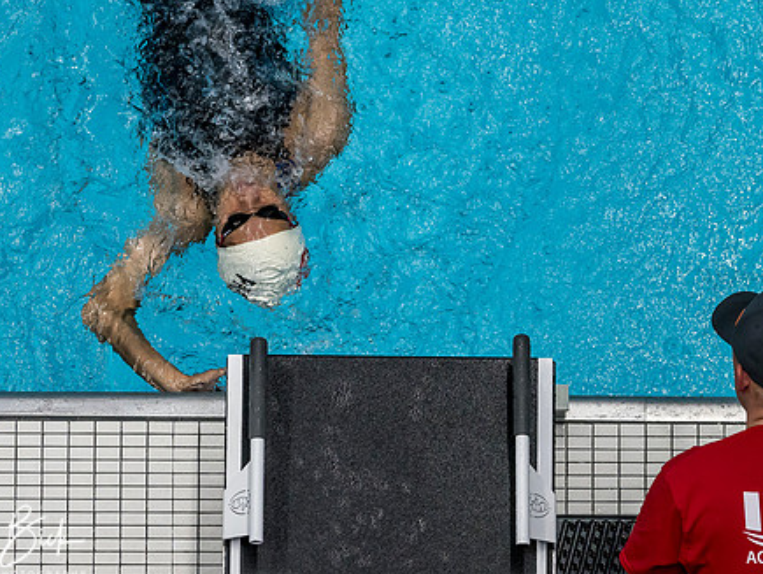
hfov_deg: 3.5
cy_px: 254
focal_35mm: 565
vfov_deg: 2.6
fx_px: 12464
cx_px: 344
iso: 2000
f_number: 2.8
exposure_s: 1/1000
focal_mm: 200
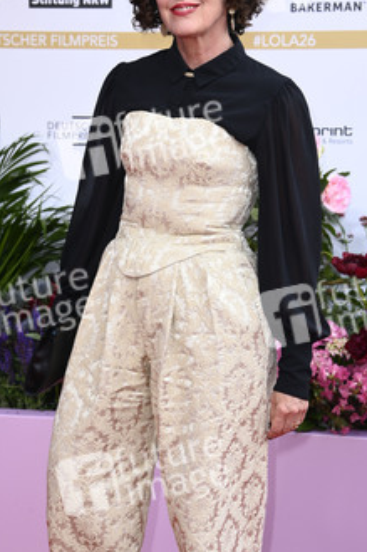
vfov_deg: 18.3
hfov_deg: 12.2
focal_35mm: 112
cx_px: 191
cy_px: 225
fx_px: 1714
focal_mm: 92
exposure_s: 1/250
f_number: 6.3
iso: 640
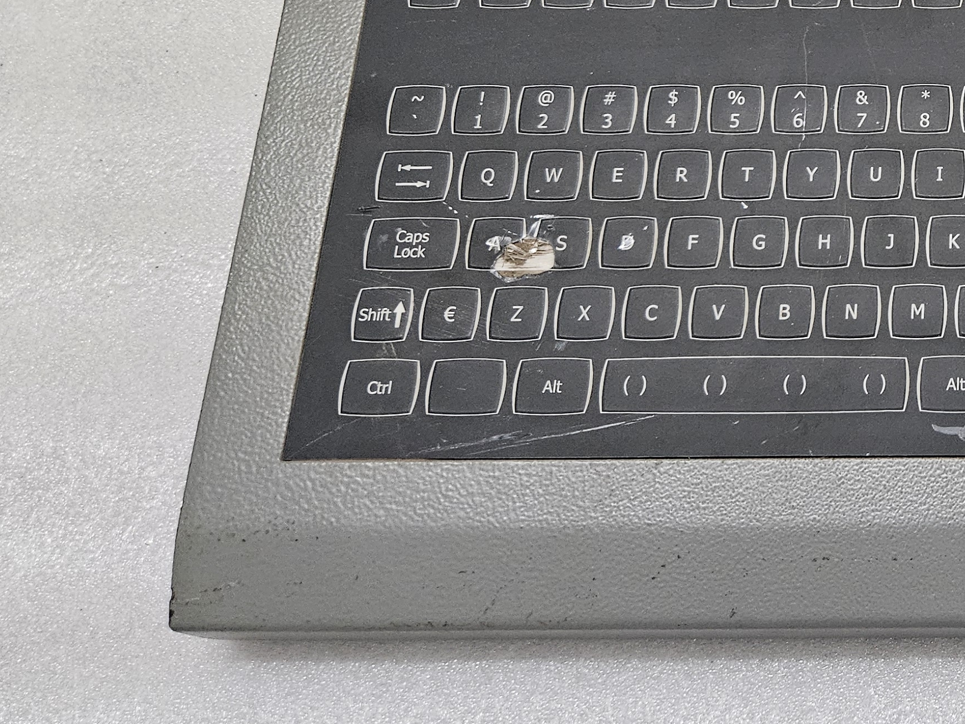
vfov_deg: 26.1
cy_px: 2
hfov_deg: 31.6
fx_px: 1477
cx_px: 1090
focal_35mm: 53
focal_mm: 5.4
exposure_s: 1/100
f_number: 1.8
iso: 640
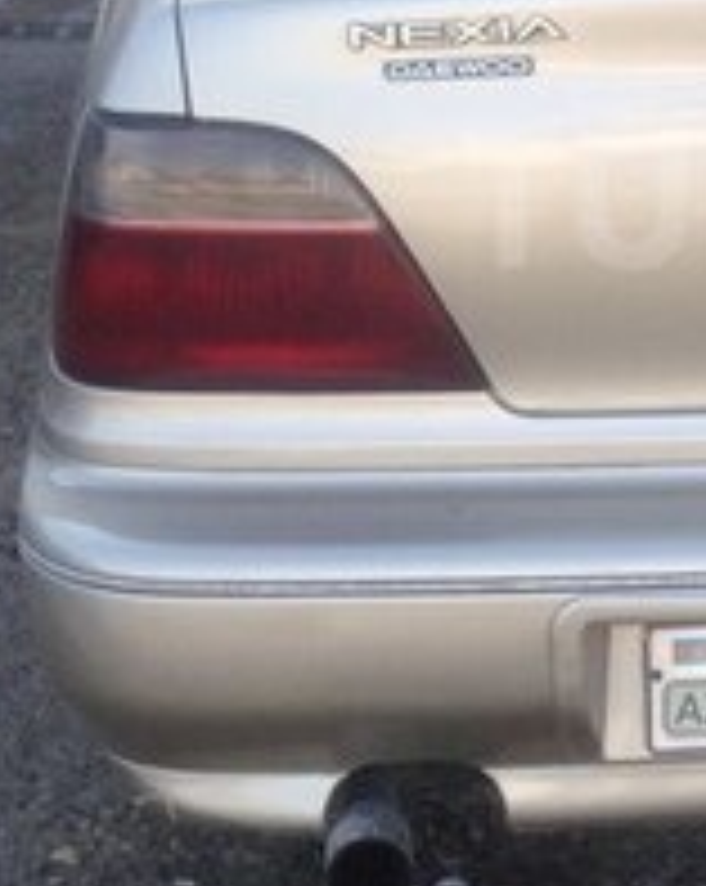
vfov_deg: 17.7
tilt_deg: -13.3
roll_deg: -1.0
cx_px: 922
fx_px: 2827
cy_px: 200
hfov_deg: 13.7
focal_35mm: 108
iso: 50
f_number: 2.4
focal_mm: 4.12
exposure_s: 1/357
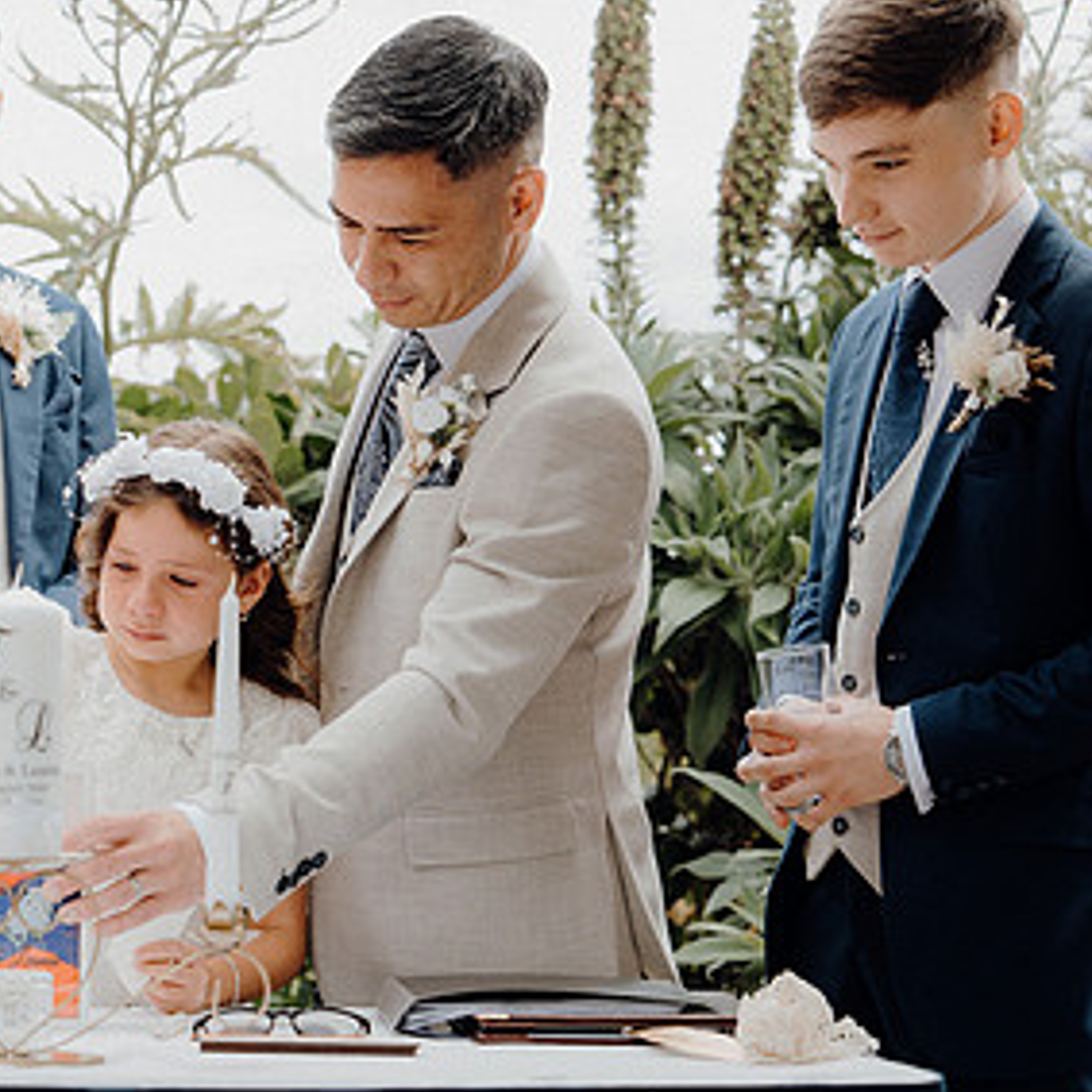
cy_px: 612
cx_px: 205
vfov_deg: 17.2
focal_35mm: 101
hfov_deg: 17.1
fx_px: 3605
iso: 125
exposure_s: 1/200
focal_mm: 58
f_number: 3.5
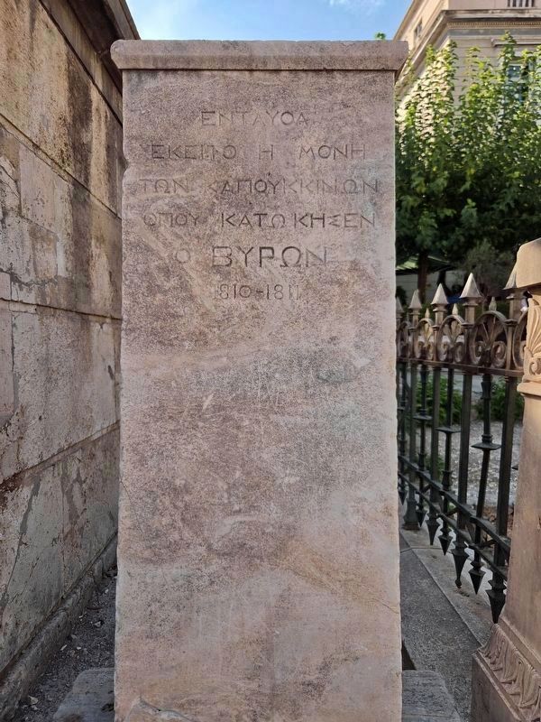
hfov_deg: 58.9
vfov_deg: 73.9
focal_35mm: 23
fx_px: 479
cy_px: 361
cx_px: 270
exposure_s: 1/2116
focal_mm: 5.4
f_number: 1.8
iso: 80
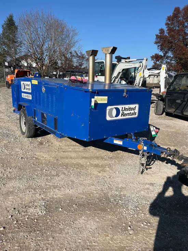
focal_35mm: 26
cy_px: 126
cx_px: 94
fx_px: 188
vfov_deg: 67.3
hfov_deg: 53.1
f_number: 1.6
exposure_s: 1/4310
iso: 50
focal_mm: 5.1
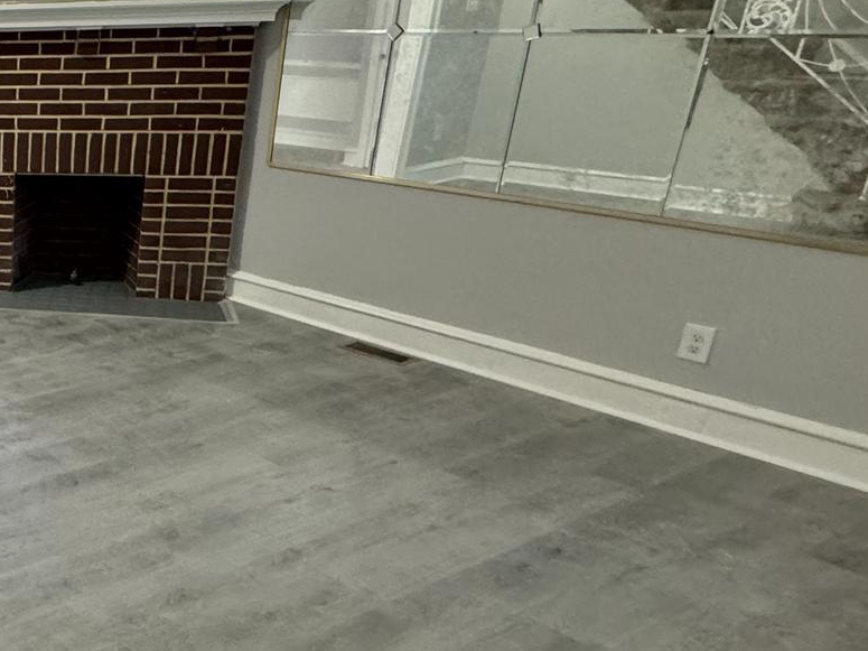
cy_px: 329
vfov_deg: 38.7
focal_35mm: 37
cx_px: -195
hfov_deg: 37.0
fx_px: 928
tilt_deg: -19.5
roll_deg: +1.2
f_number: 2.2
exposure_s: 1/60
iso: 250
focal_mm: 2.22
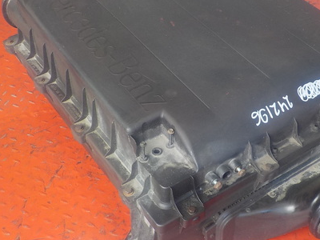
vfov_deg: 30.3
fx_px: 444
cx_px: 200
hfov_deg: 39.4
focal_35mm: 48
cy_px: 120
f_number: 3.3
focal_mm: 4.1
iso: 125
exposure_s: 1/40
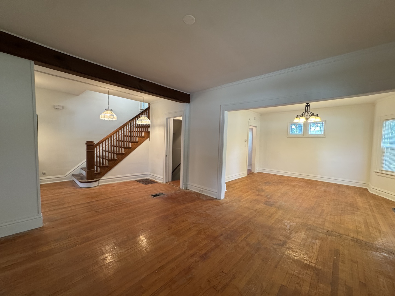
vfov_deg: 85.7
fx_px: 160
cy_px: 148
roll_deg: -0.8
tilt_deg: -3.6
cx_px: 198
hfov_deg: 102.1
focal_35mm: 14
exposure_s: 1/120
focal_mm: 2.22
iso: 320
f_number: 2.2
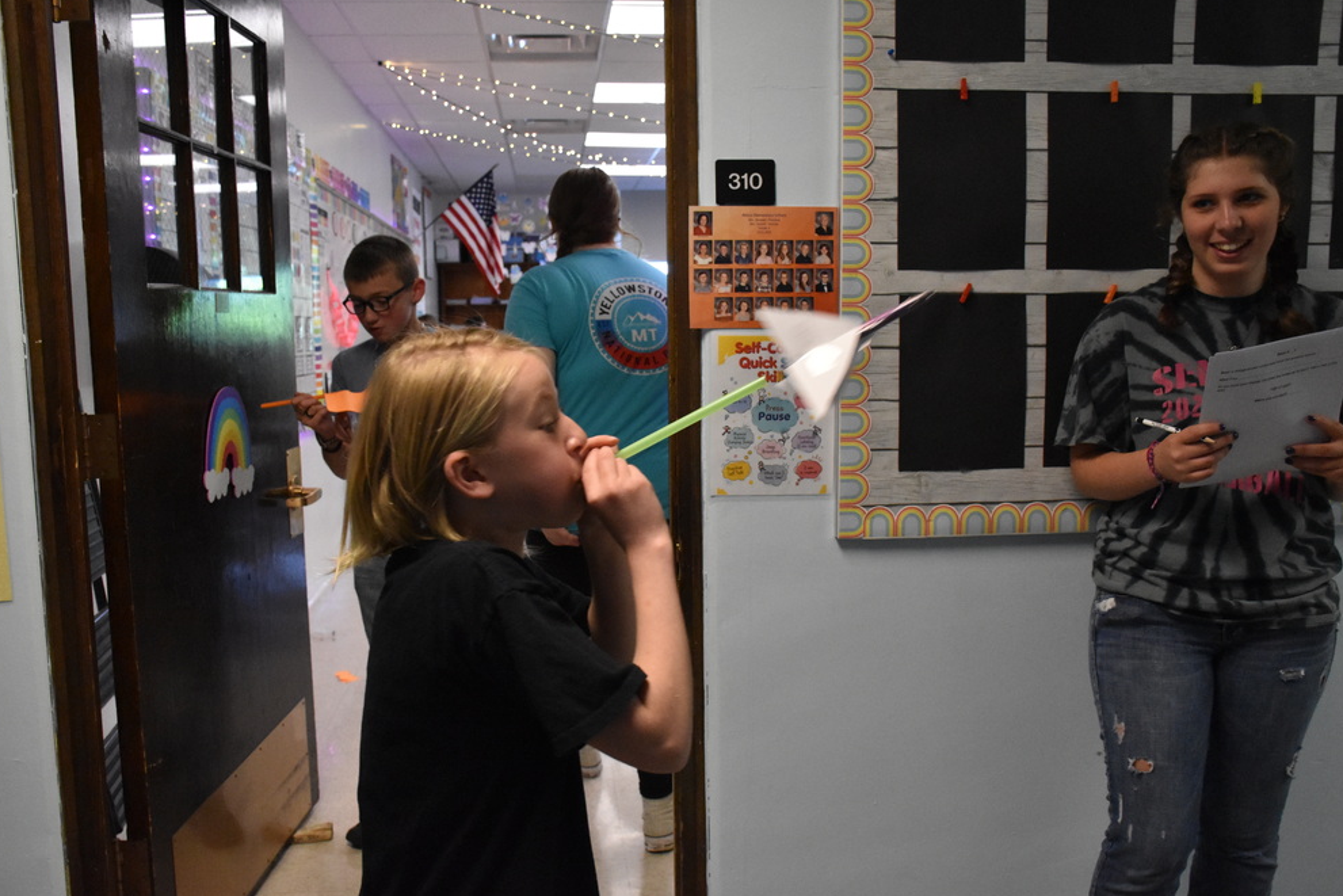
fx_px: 1157
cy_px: 453
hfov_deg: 60.3
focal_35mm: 31
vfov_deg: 42.3
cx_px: 655
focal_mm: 20
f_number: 4.5
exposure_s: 1/320
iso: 4000
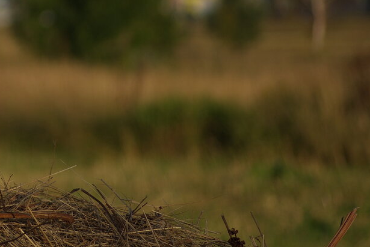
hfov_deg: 6.1
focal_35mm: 333
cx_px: -221
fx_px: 3425
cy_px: -66
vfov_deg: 4.1
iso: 100
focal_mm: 100
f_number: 2.8
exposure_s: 1/2000
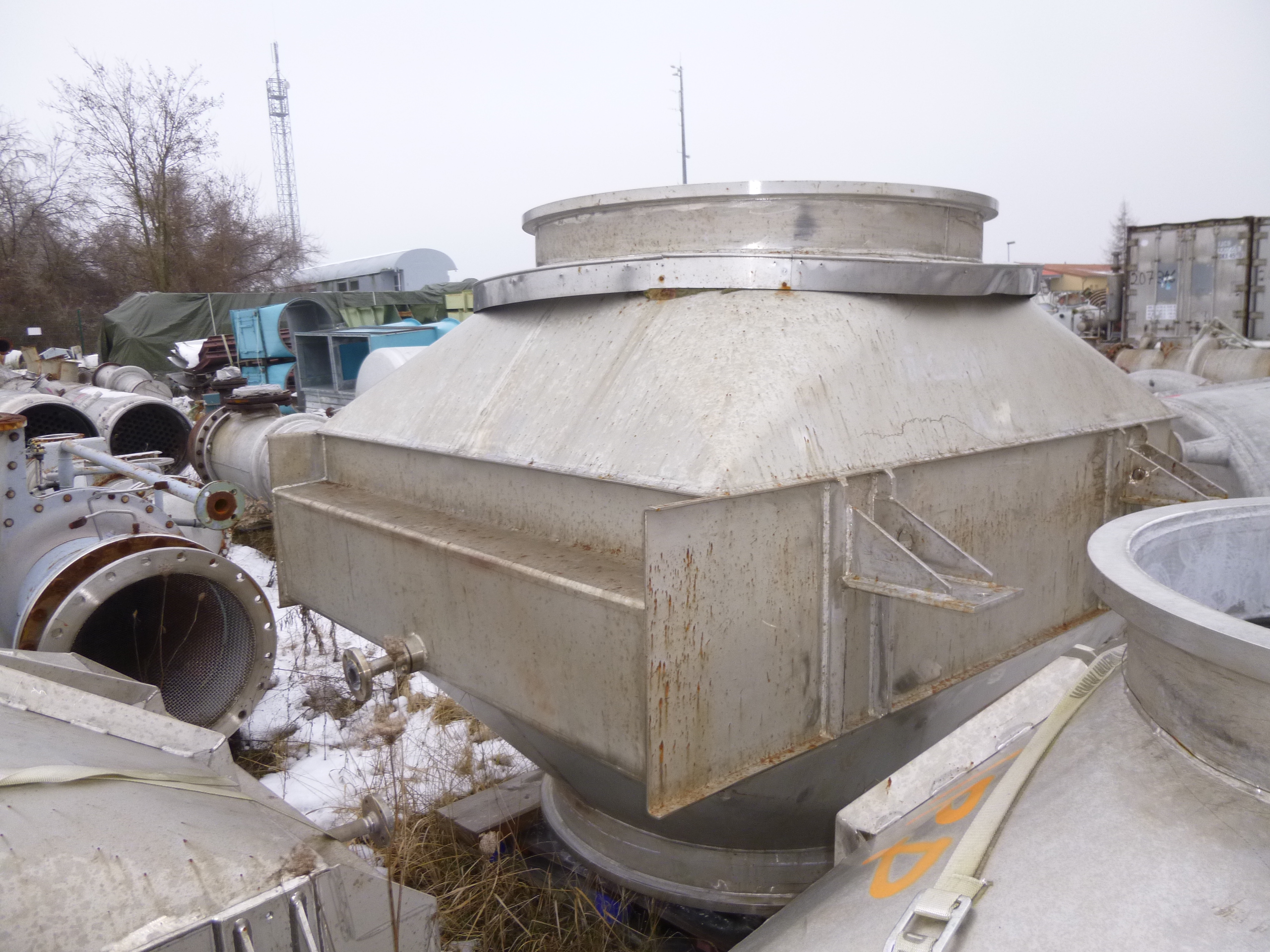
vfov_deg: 54.9
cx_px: 635
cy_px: 476
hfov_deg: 69.4
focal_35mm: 25
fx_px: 917
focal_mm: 4.5
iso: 100
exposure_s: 1/60
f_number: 3.1
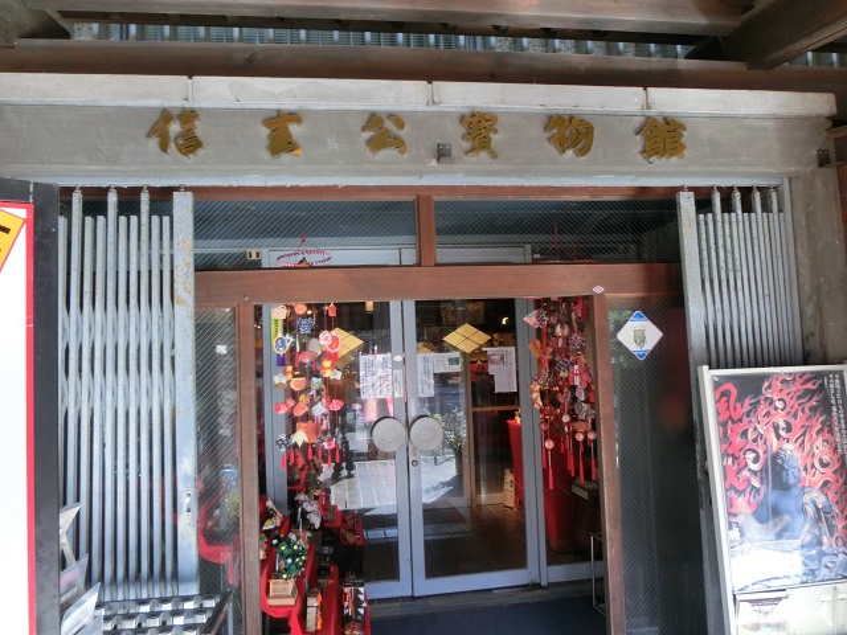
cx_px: 424
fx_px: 587
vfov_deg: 56.8
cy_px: 318
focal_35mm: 24
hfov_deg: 71.6
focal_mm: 4.24
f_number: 3
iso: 160
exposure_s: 1/125
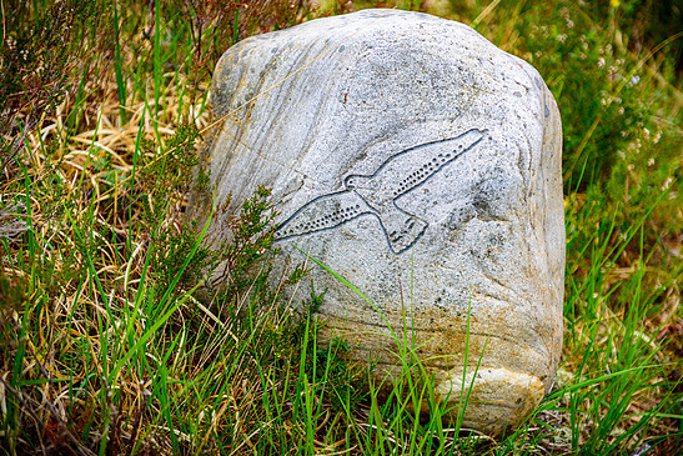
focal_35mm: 70
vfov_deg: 19.5
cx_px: 361
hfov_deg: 28.8
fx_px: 1328
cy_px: 223
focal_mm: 66
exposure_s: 1/640
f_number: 2.8
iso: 400
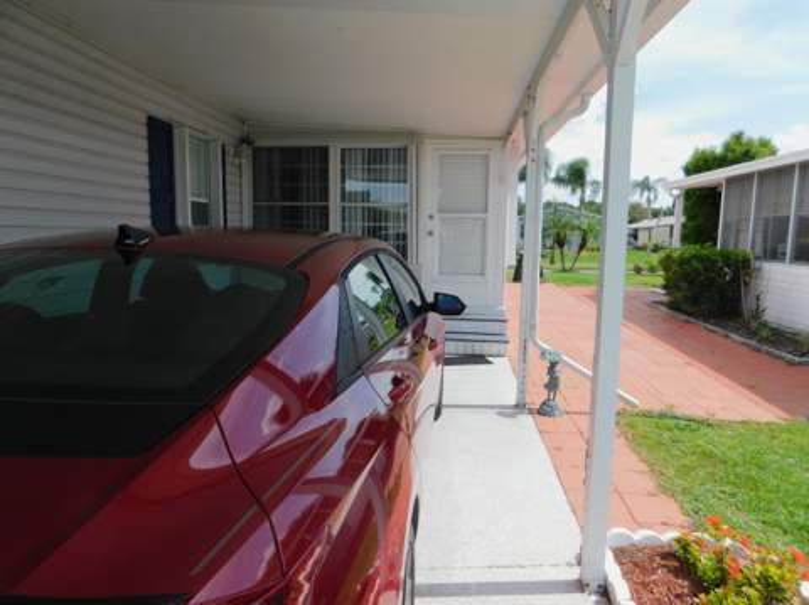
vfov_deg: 58.8
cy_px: 302
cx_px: 404
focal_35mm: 23
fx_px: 537
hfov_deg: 74.0
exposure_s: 1/1250
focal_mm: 4
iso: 125
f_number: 3
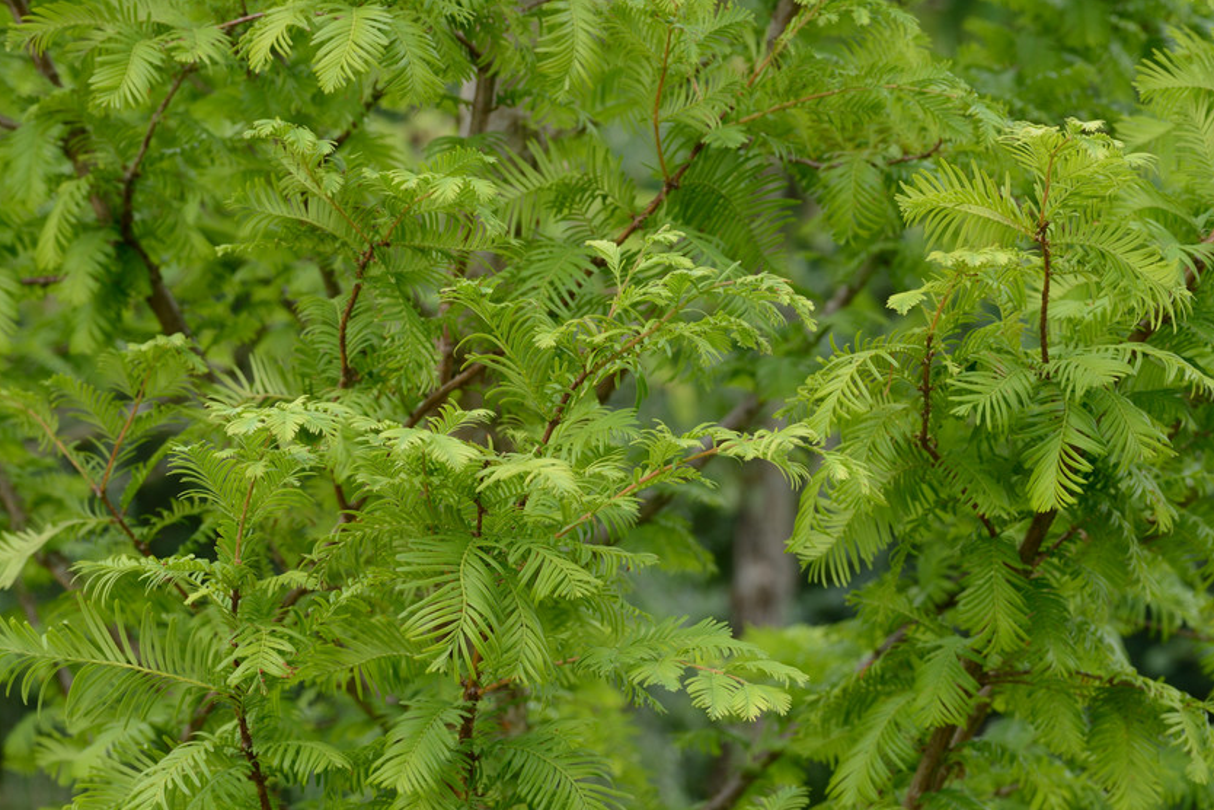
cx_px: 607
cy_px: 492
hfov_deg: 15.9
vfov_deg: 10.6
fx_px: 4350
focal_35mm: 129
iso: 100
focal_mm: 105
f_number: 11
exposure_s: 1/8
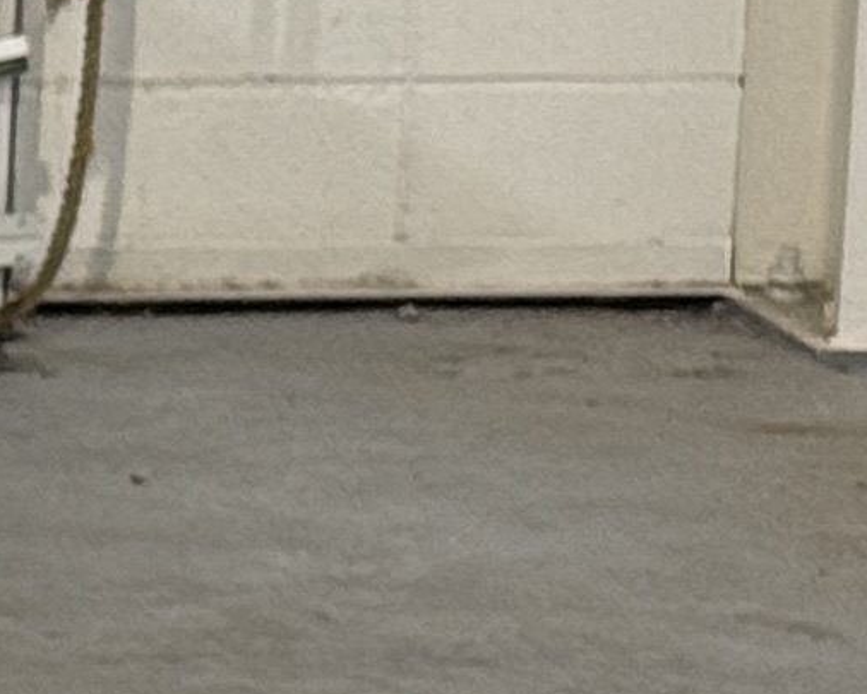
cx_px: -2502
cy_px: 567
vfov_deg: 4.1
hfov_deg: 4.7
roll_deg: +0.1
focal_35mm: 373
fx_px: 9573
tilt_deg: -10.7
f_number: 1.78
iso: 125
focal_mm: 6.76
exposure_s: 1/60
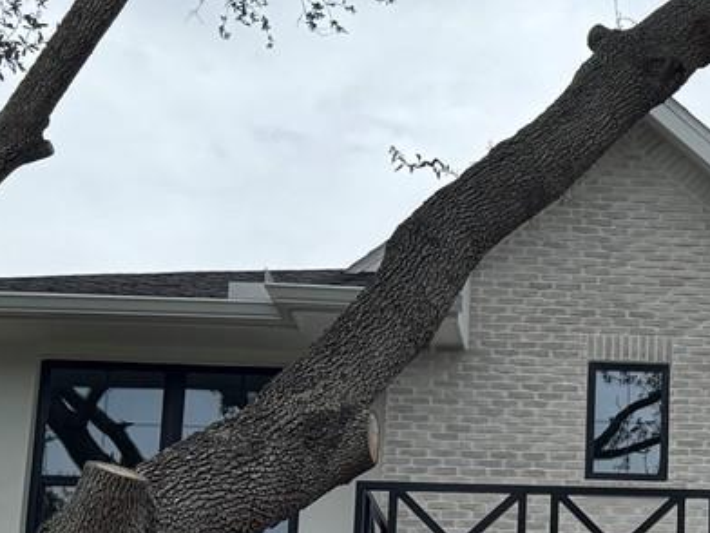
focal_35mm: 98
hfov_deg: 18.9
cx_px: 862
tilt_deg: +12.7
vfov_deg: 14.7
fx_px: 2010
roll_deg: -0.6
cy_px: 593
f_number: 1.78
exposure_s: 1/4049
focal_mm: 6.76
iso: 80
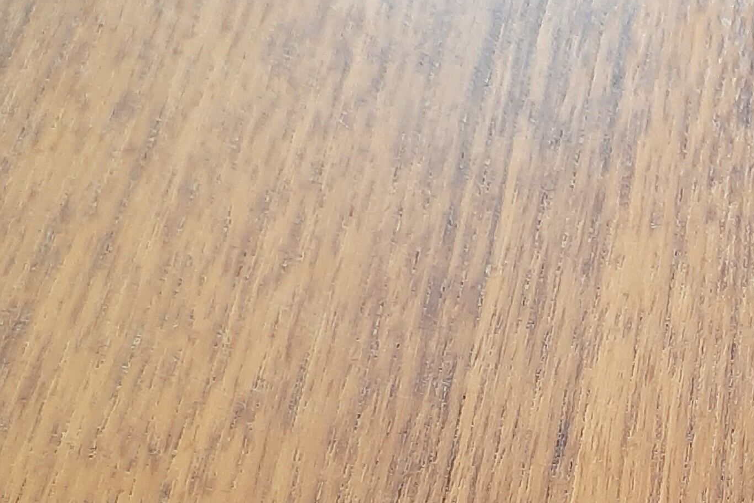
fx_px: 1676
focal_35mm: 80
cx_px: 708
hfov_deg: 24.5
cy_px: 724
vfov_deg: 15.8
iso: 200
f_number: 1.7
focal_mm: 3.93
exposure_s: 1/25
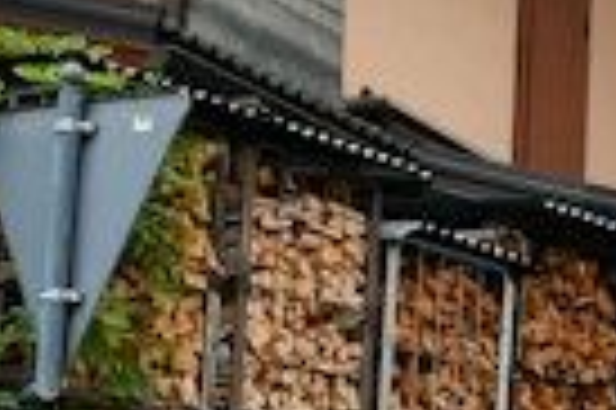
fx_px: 3298
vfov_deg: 6.7
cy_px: 1011
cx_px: 958
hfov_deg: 10.3
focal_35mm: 193
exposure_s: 1/250
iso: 200
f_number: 7.1
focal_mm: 22
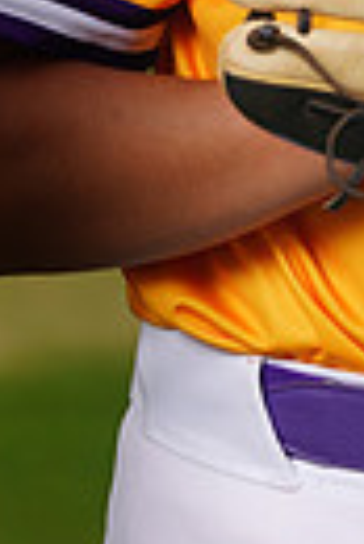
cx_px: 588
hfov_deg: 1.3
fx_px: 16441
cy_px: -268
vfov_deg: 1.9
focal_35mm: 1087
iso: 100
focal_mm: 244
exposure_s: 1/250
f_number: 7.1
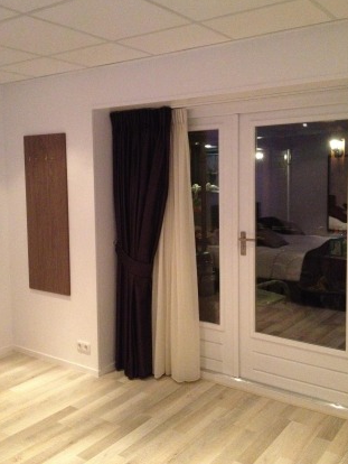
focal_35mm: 38
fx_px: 509
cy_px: 213
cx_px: 187
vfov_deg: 48.9
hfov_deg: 37.7
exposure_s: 1/17
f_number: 2.4
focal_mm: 4.28
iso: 800
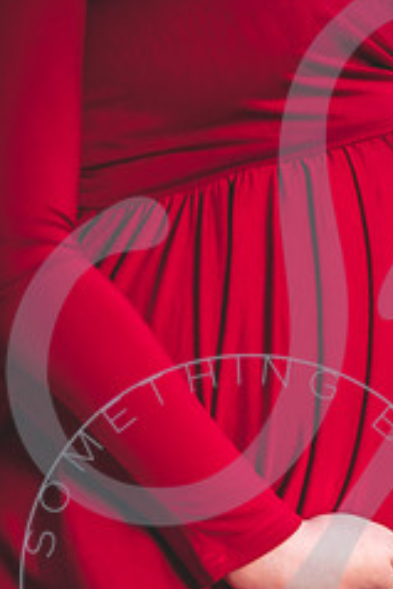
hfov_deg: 4.7
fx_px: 4791
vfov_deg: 7.0
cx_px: 361
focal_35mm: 293
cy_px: 396
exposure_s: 1/250
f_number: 2.8
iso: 100
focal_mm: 155
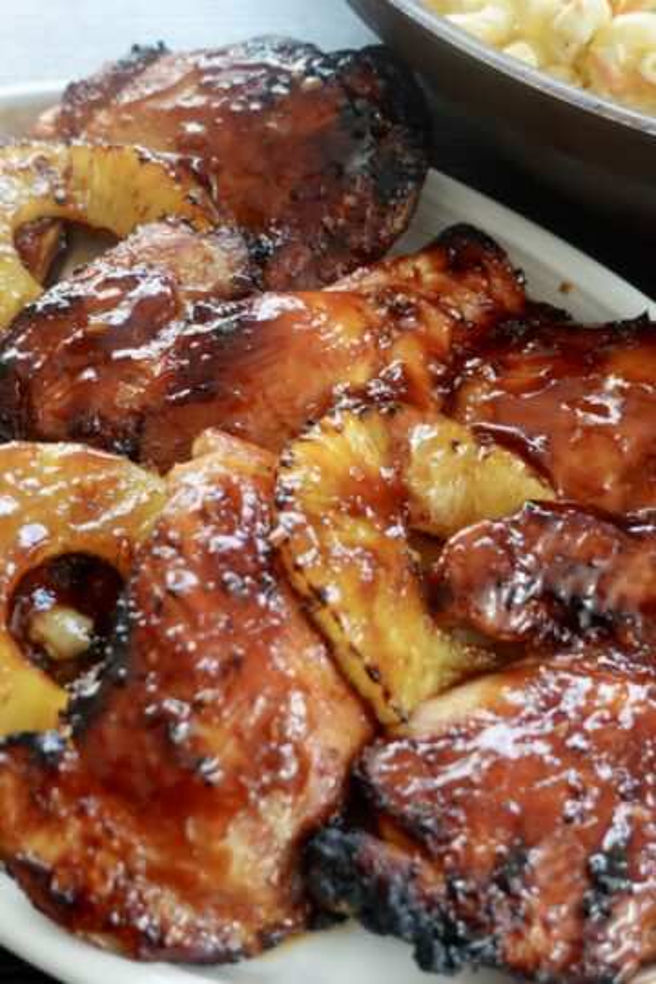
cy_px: 492
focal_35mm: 34
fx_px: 929
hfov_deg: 38.9
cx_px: 328
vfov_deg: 55.8
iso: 125
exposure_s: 1/40
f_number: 2.8
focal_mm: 13.08
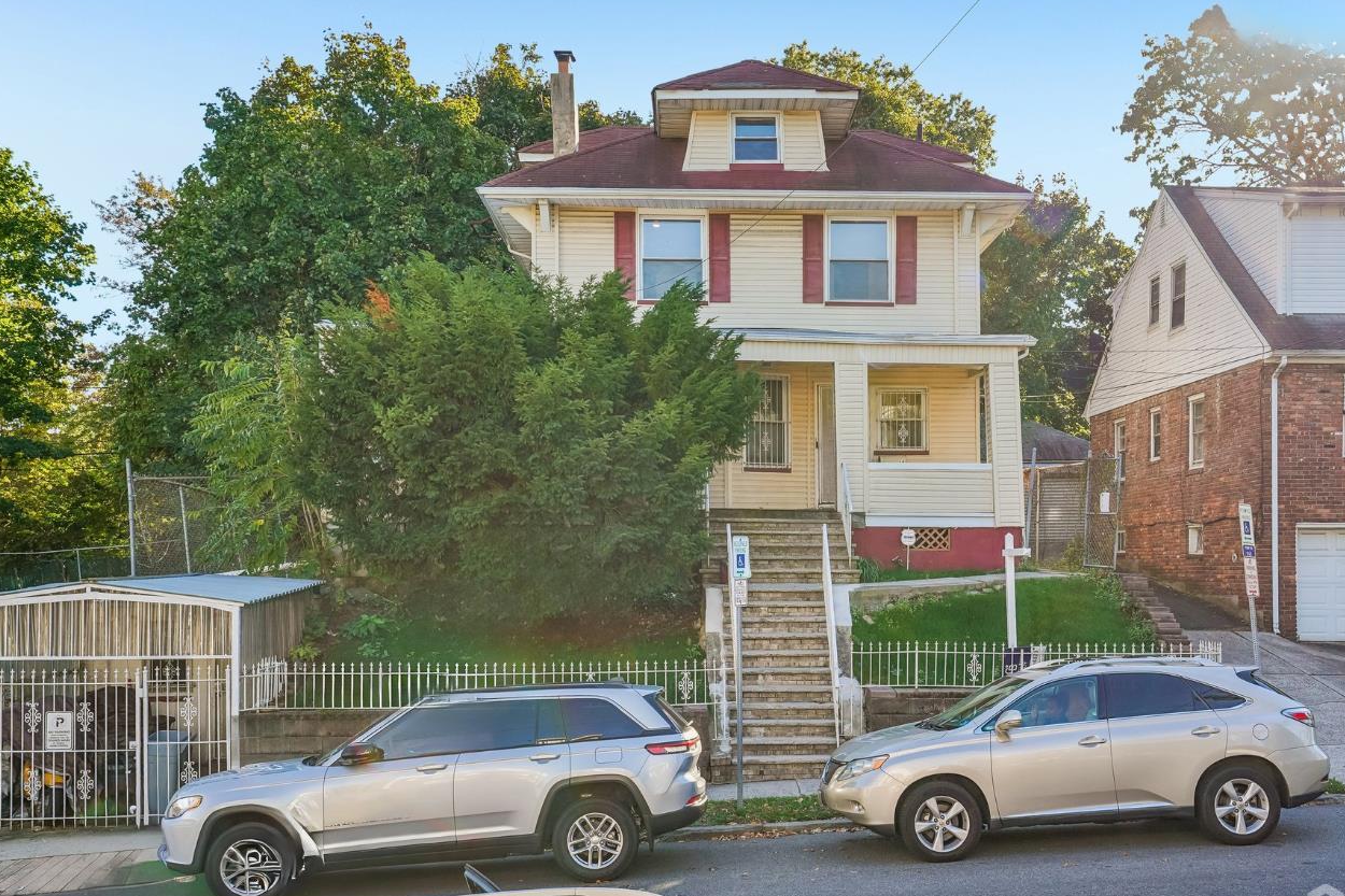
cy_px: 425
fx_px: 1345
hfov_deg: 53.0
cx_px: 766
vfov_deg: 36.9
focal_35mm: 36
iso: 200
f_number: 8
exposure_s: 1/160
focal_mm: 30
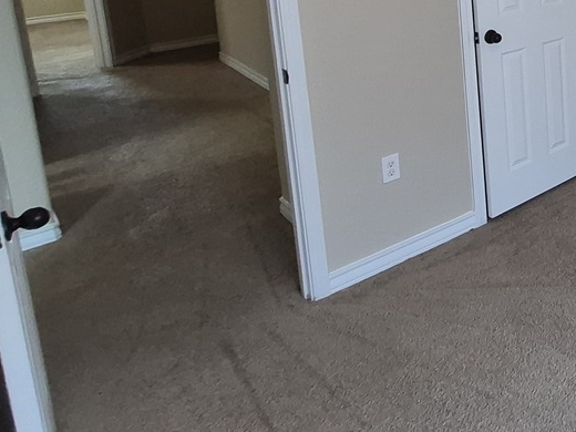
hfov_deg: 36.6
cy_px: -22
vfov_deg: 35.0
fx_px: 599
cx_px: 723
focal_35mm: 36
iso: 200
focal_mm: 1.74
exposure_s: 1/60
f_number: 2.2
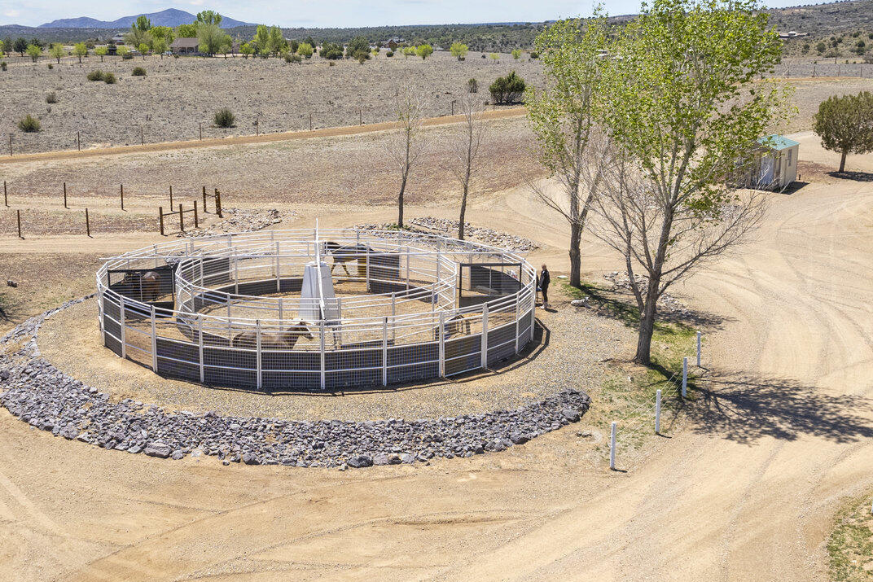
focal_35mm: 42
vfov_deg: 31.9
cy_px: 261
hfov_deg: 46.3
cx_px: 378
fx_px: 1019
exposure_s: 1/100
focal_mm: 8.38
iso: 100
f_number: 2.8
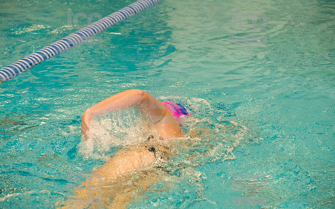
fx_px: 1588
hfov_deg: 12.0
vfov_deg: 7.5
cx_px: 168
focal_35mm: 174
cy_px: 109
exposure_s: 1/250
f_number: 5.6
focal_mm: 170
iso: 3200
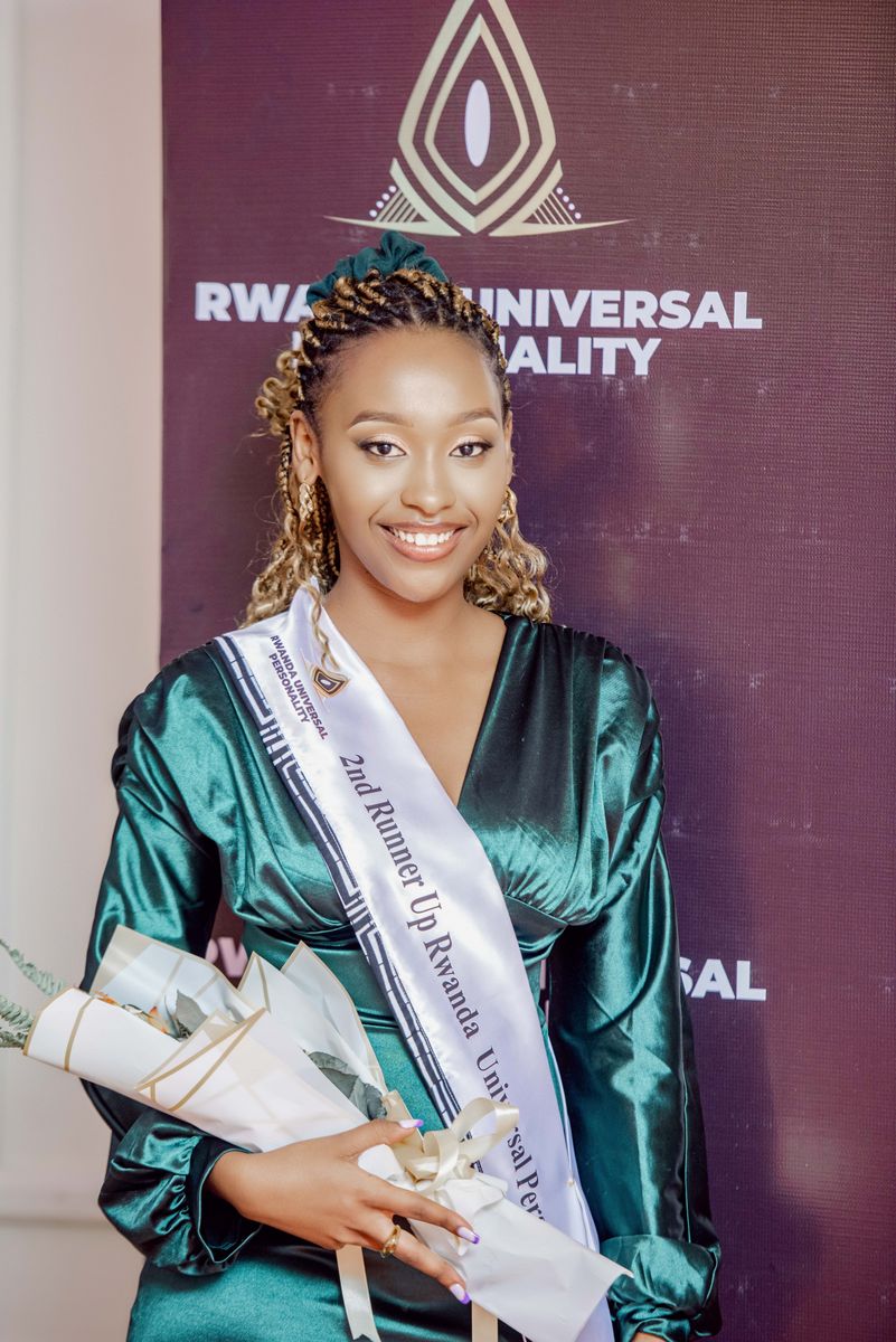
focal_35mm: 165
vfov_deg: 12.4
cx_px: 448
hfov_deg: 8.3
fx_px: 6154
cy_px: 671
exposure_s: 1/100
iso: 800
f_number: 2.8
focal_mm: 165
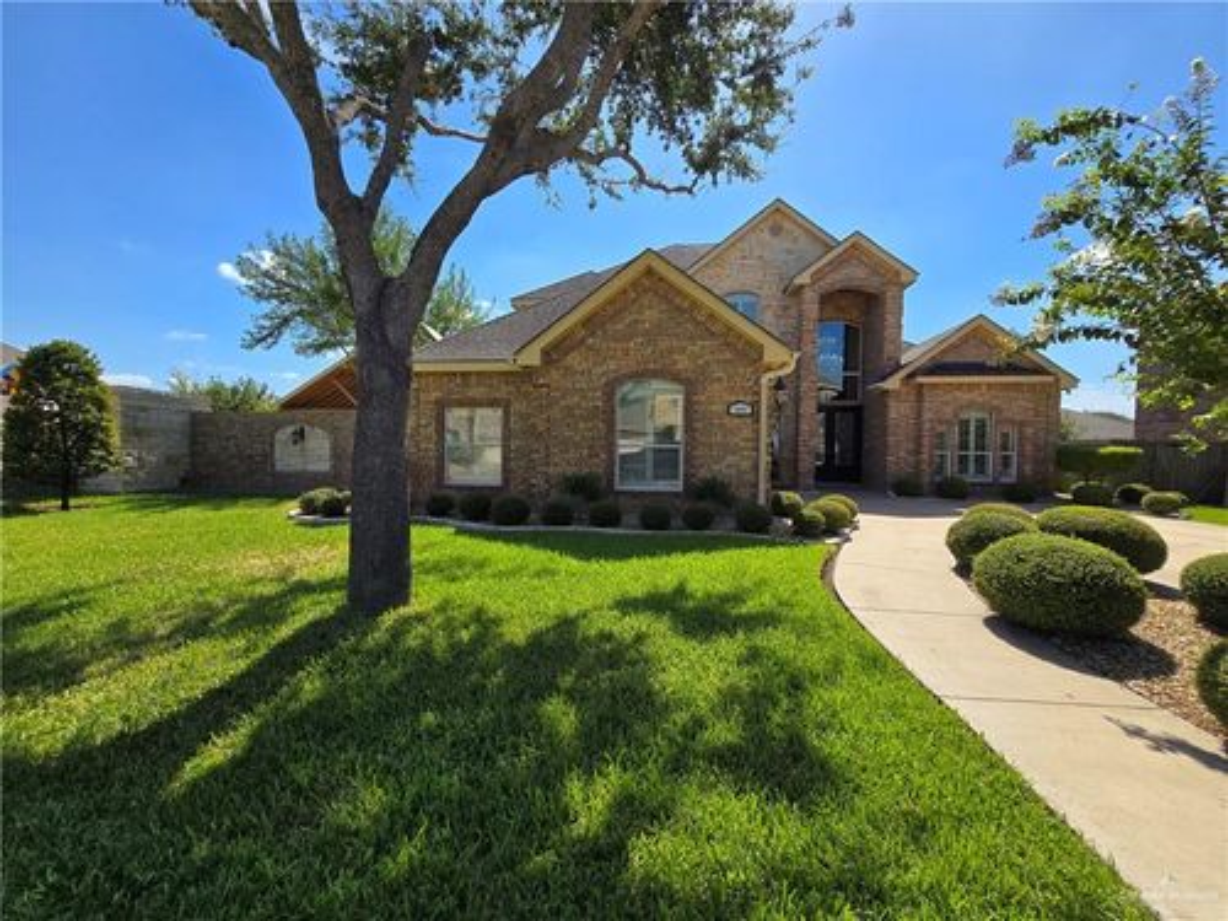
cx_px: 614
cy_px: 460
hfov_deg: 106.2
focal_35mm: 13
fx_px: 461
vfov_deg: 89.9
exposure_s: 1/1869
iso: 50
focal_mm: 2.2
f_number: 2.2
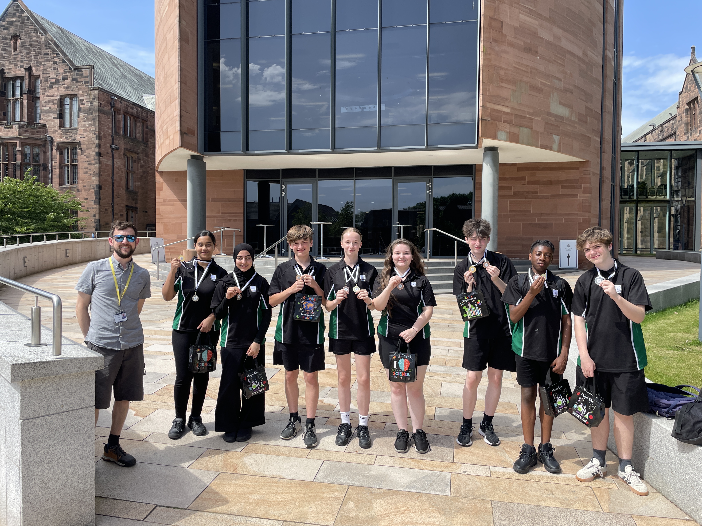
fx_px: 527
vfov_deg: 53.1
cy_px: 263
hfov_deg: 67.3
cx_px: 351
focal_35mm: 26
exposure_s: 1/1715
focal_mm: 4.2
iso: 32
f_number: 1.6
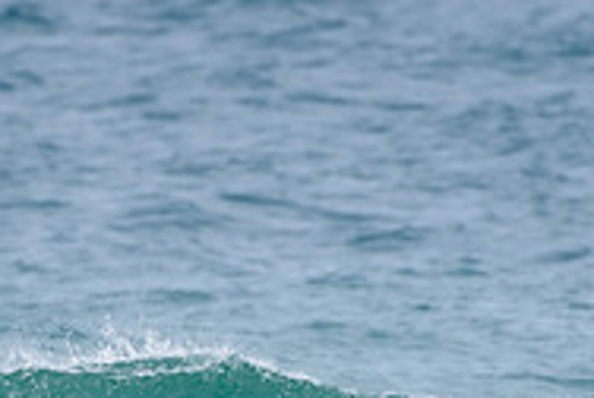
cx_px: 13
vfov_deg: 0.7
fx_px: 31201
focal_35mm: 1888
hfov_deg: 1.1
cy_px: 512
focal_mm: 500
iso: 180
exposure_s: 1/2000
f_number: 5.6
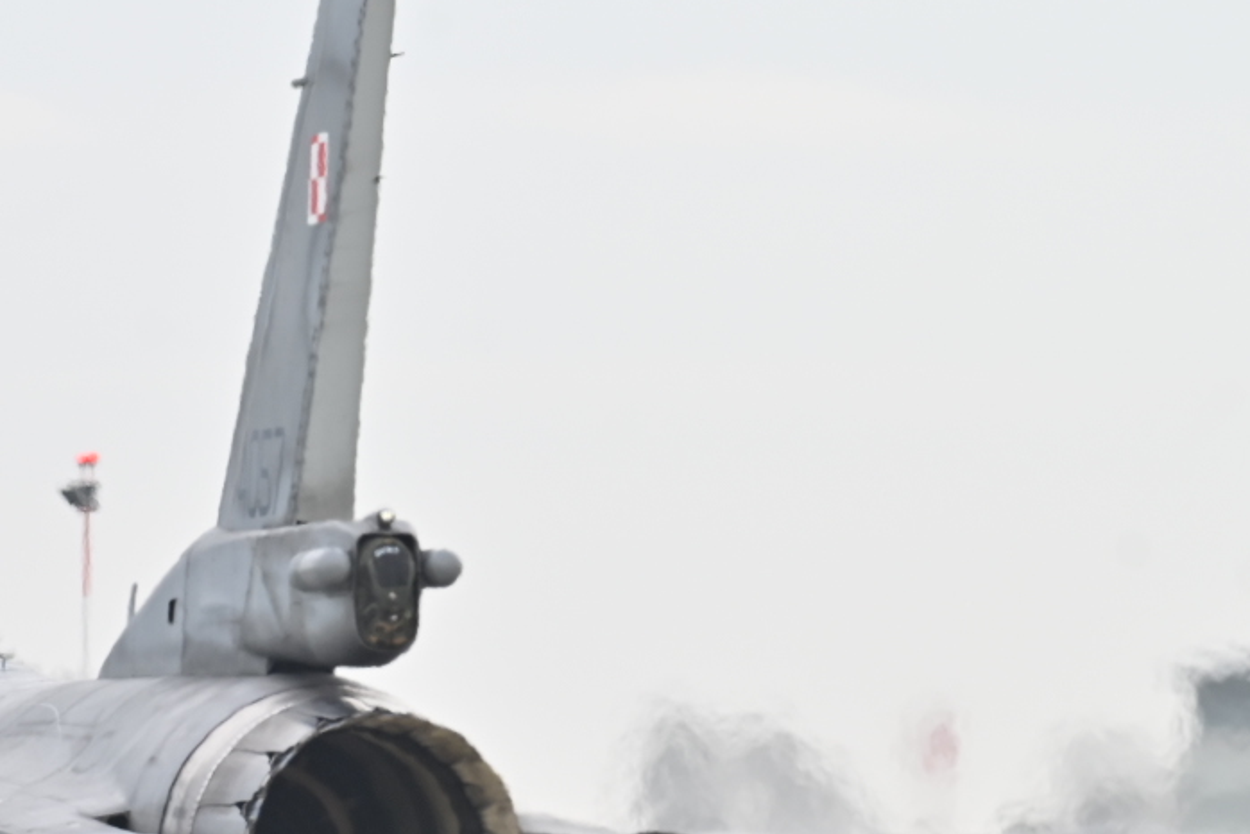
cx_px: 90
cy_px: 727
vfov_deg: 3.0
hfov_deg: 4.4
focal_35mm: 464
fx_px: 16117
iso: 400
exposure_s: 1/400
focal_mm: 200
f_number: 5.6
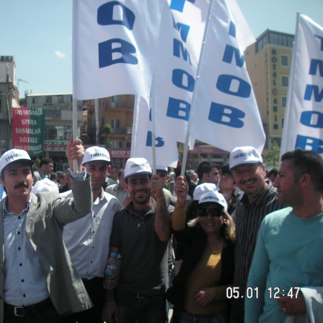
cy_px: 162
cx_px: 113
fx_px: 475
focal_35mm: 45
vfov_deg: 37.6
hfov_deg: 37.2
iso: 50
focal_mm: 6.3
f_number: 3.3
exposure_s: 1/750
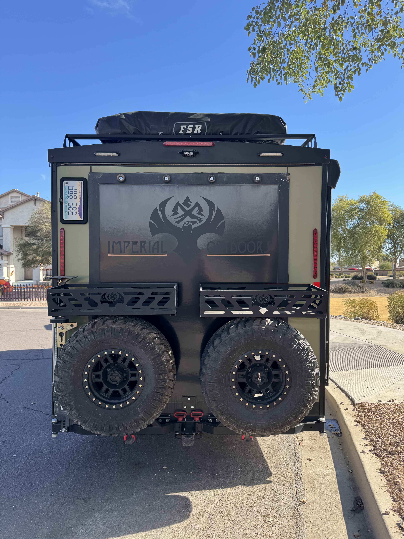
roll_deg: +0.9
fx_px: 373
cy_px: 270
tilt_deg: +0.4
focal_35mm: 24
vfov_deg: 71.6
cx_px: 202
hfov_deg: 56.8
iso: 80
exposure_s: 1/1456
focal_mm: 6.76
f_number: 1.78
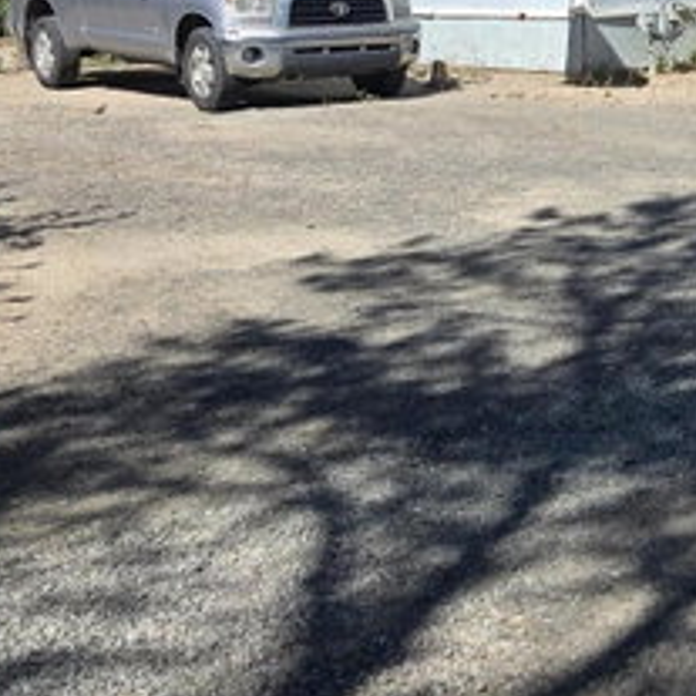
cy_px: 126
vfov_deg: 25.2
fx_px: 1524
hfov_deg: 24.1
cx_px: 763
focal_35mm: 67
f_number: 1.8
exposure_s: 1/2921
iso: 40
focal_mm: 5.4
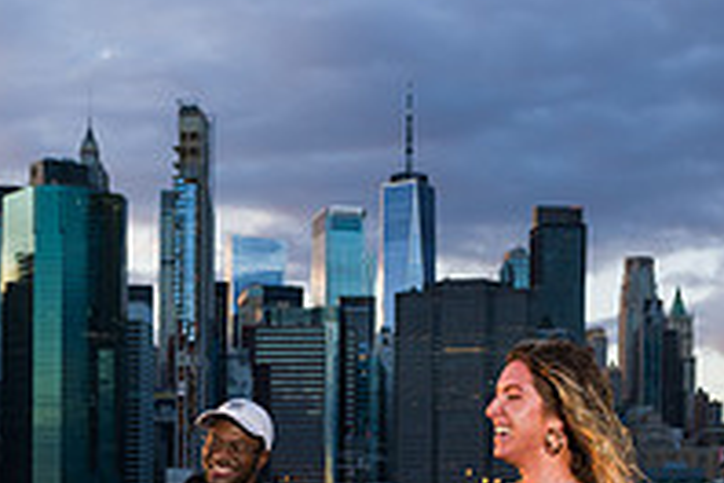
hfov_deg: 25.6
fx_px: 1589
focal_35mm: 79
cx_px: 278
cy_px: 591
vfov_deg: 16.5
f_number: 5
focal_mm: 27
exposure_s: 1/125
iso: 200
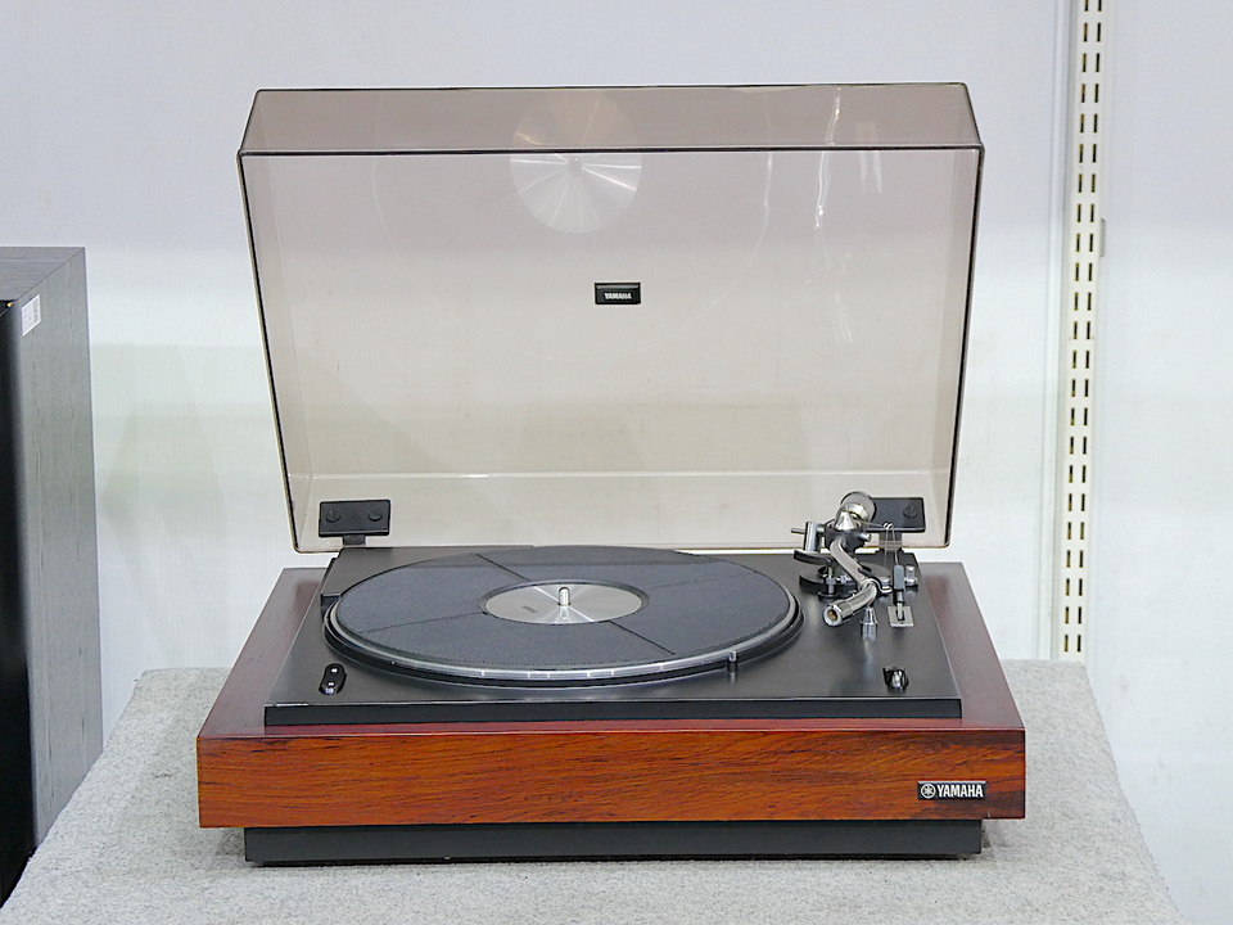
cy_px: 462
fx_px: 2814
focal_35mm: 79
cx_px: 616
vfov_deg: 18.7
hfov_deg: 24.7
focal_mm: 14.1
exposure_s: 1/6
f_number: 4.7
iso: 200
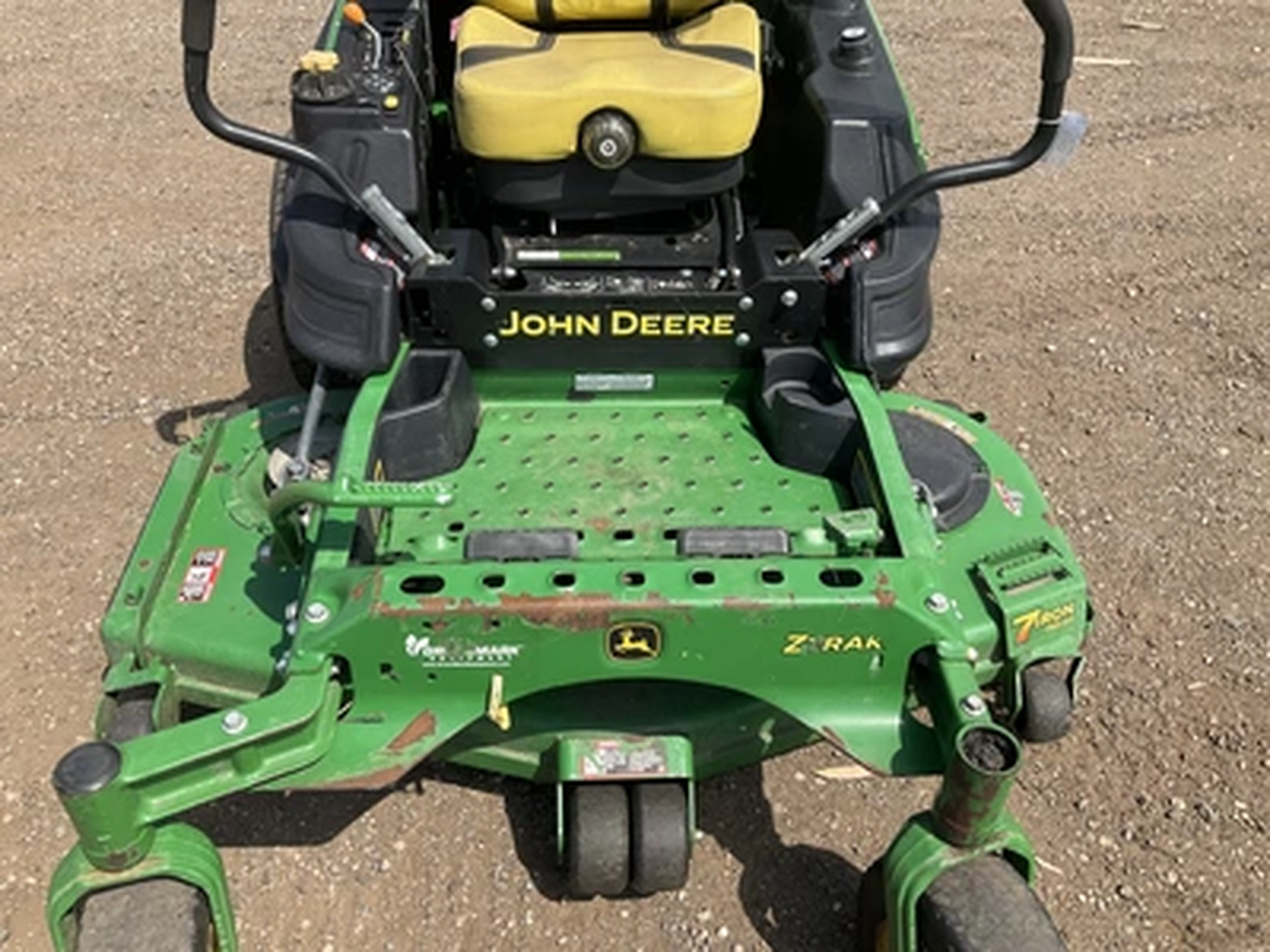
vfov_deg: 48.2
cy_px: 476
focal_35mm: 29
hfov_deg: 61.7
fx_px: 1064
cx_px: 635
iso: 25
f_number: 1.8
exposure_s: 1/1490
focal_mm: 3
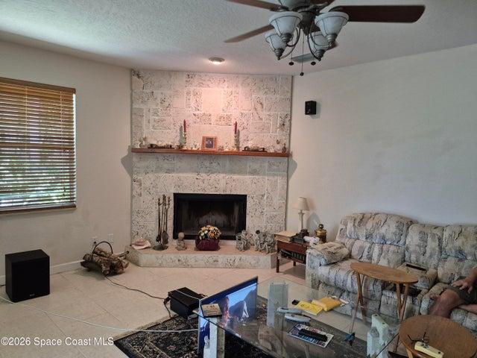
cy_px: 179
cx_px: 238
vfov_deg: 58.9
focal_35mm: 23
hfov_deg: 73.9
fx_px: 317
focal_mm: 5.4
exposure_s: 1/120
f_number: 1.8
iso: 500
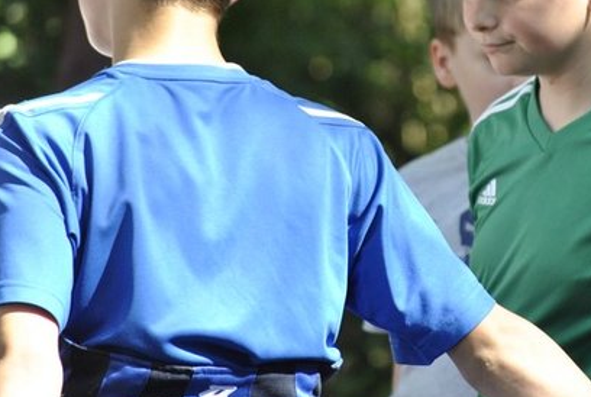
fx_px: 7864
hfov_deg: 4.3
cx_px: 442
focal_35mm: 478
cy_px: 128
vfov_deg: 2.9
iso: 800
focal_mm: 200
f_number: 5.6
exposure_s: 1/250
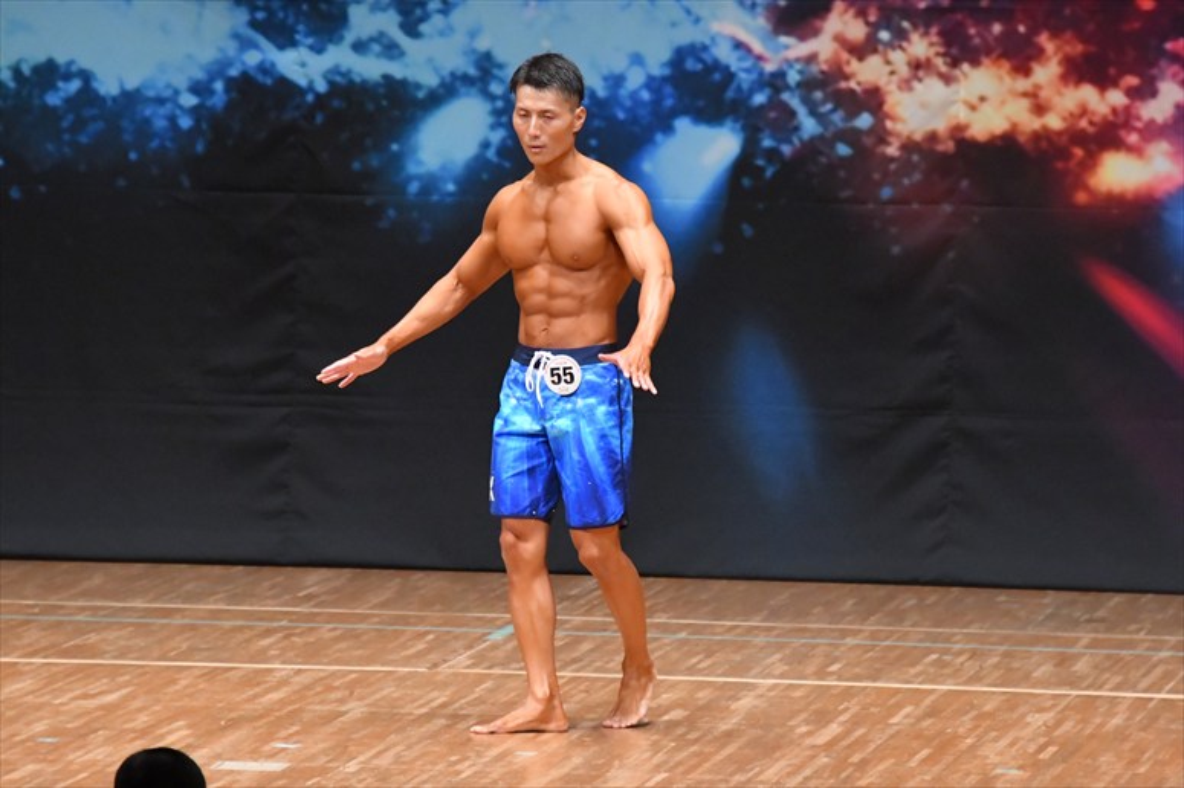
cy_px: 394
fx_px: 9369
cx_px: 592
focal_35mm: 285
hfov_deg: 7.2
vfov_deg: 4.8
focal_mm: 190
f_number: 5.6
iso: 8000
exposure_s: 1/400
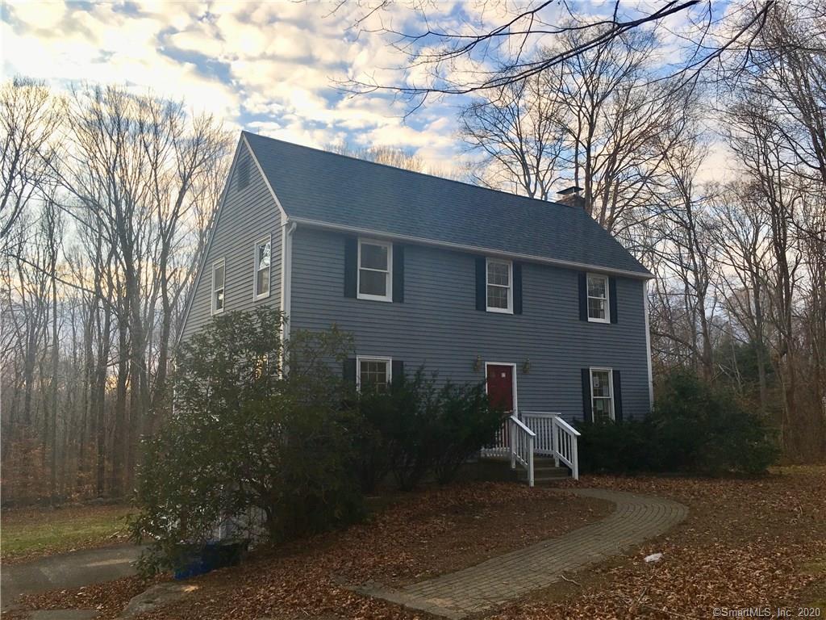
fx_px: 692
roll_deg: +1.1
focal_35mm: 29
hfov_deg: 61.7
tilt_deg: +6.2
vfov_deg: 48.2
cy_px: 310
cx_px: 413
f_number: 2.2
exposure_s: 1/390
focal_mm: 4.15
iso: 25
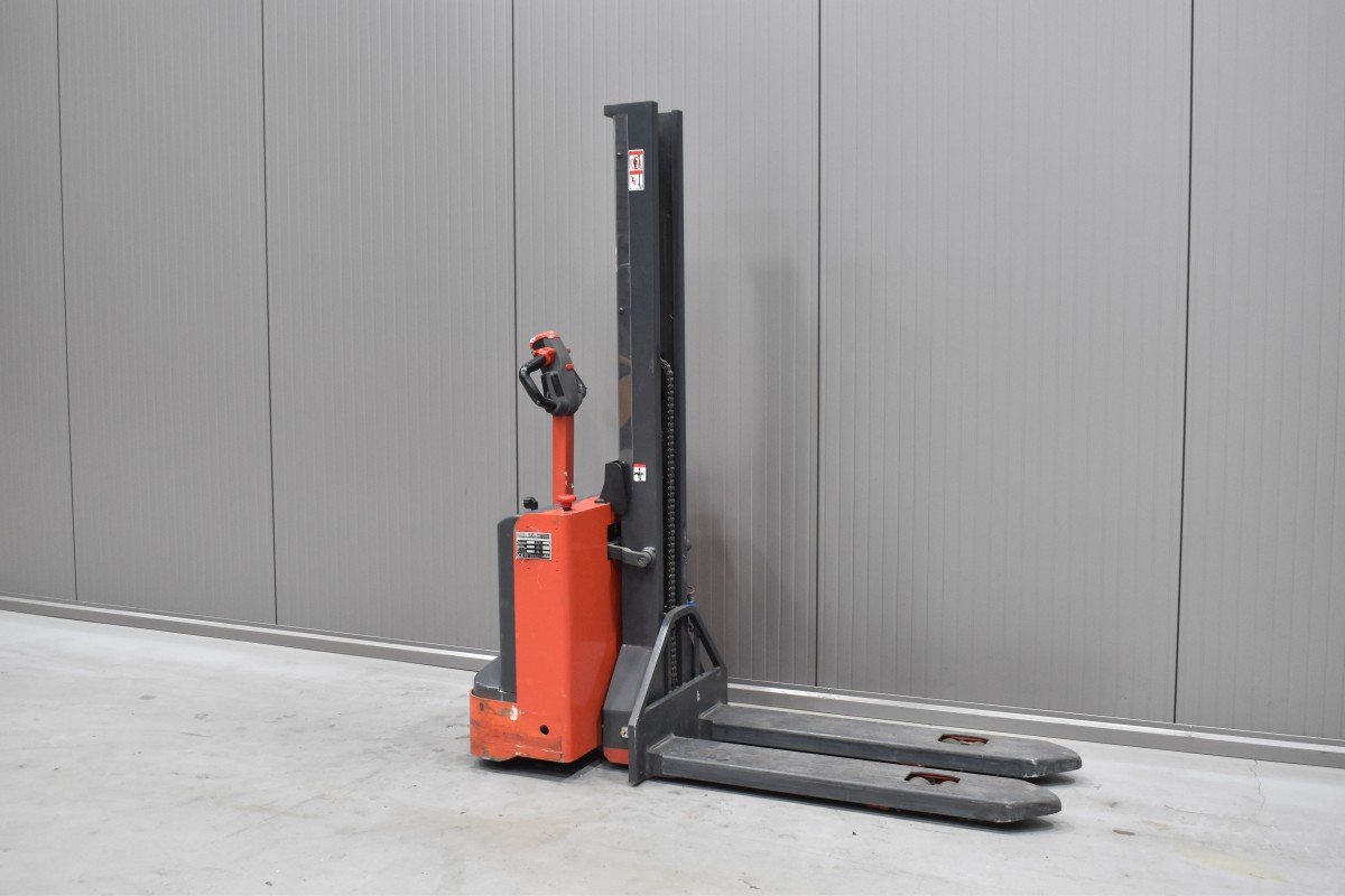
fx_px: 1345
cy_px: 448
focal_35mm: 36
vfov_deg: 36.9
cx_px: 672
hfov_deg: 53.1
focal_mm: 24
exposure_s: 1/40
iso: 1600
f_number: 5
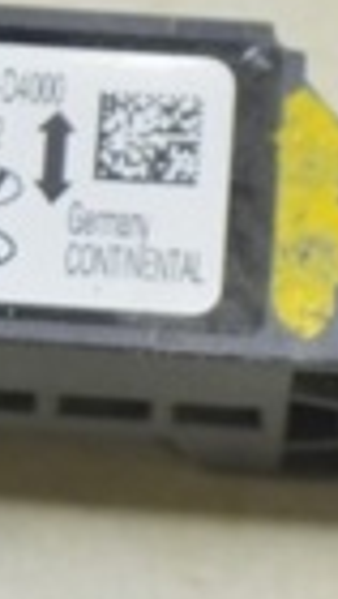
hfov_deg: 3.1
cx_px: 0
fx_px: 6285
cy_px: 439
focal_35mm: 395
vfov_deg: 5.5
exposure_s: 1/20
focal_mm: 55
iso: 400
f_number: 5.6
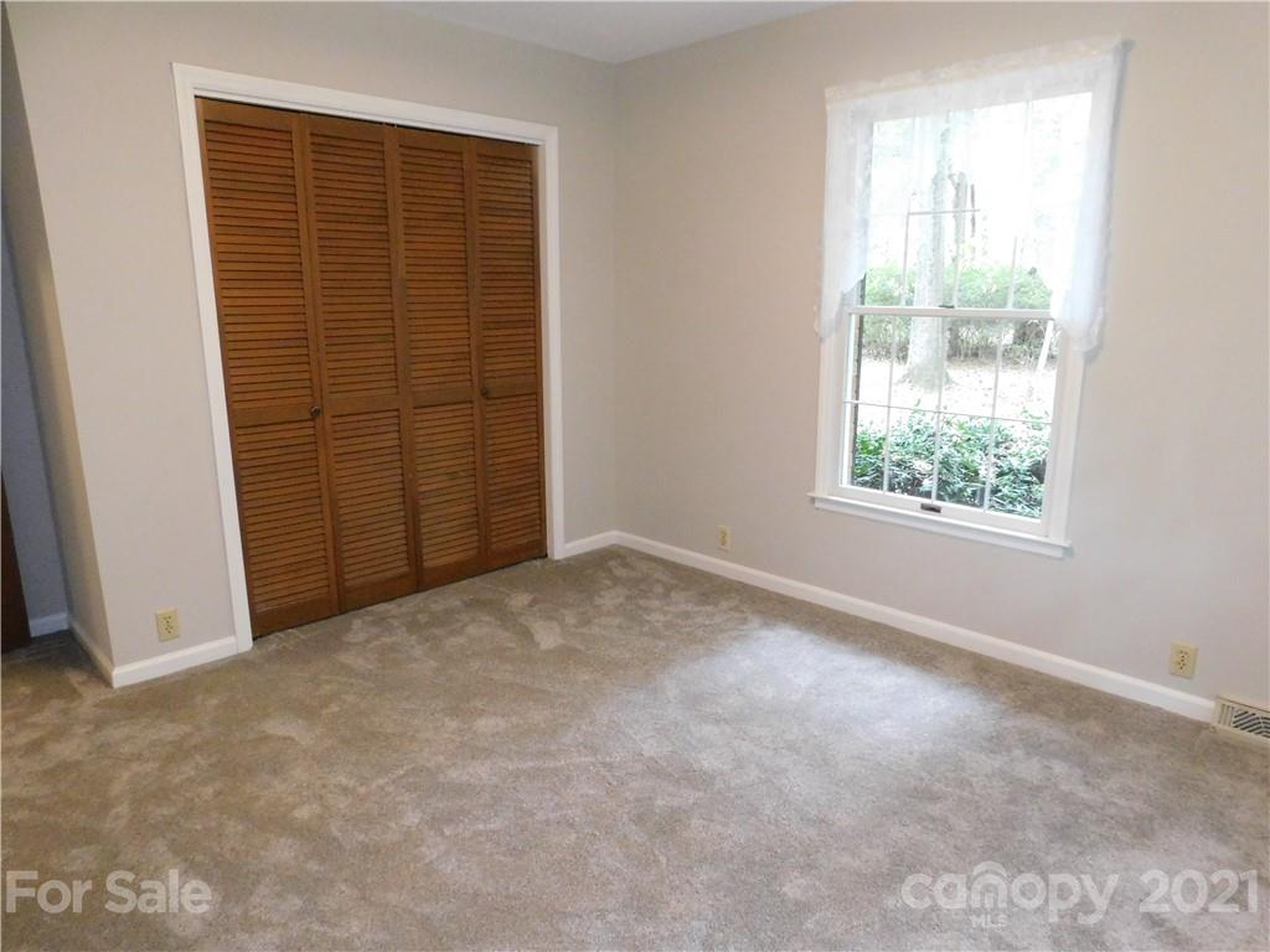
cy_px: 476
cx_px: 635
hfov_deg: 73.9
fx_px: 844
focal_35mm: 23
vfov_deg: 58.9
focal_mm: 4
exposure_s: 1/40
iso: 800
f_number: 3
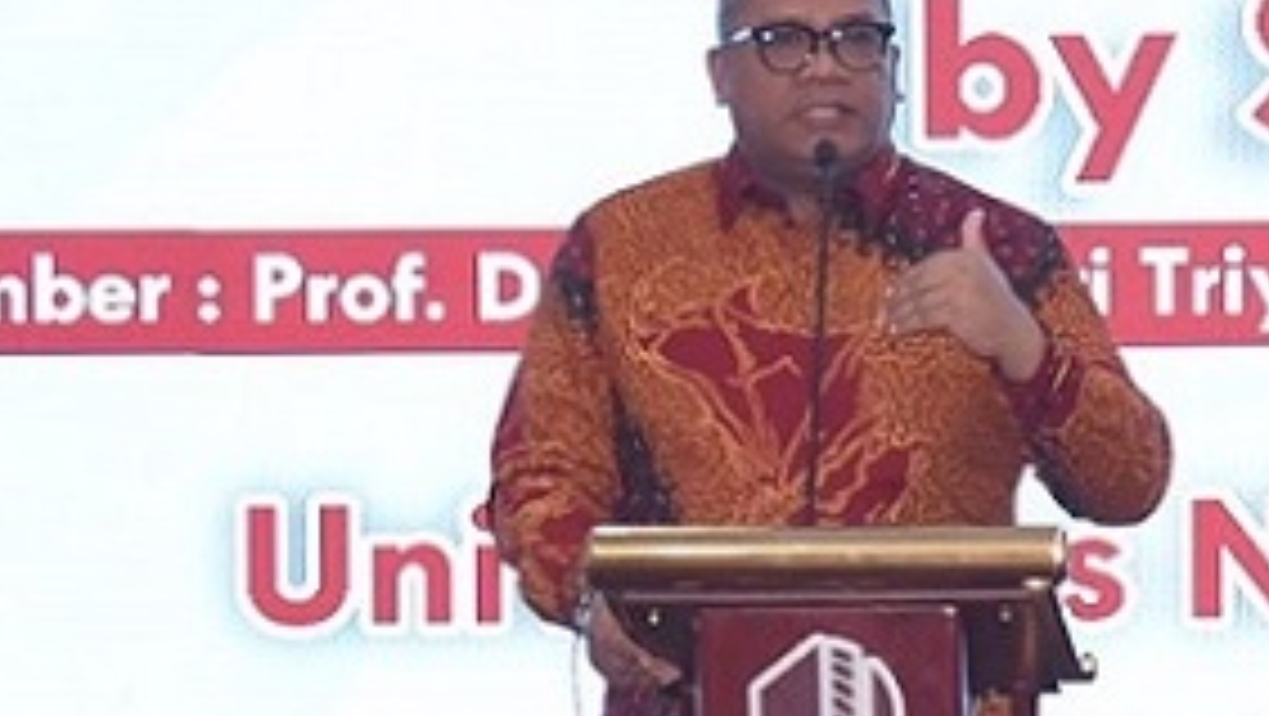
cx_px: 1148
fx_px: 15050
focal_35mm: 447
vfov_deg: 2.7
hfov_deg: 4.8
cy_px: 856
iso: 2500
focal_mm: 98
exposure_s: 1/160
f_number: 4.5
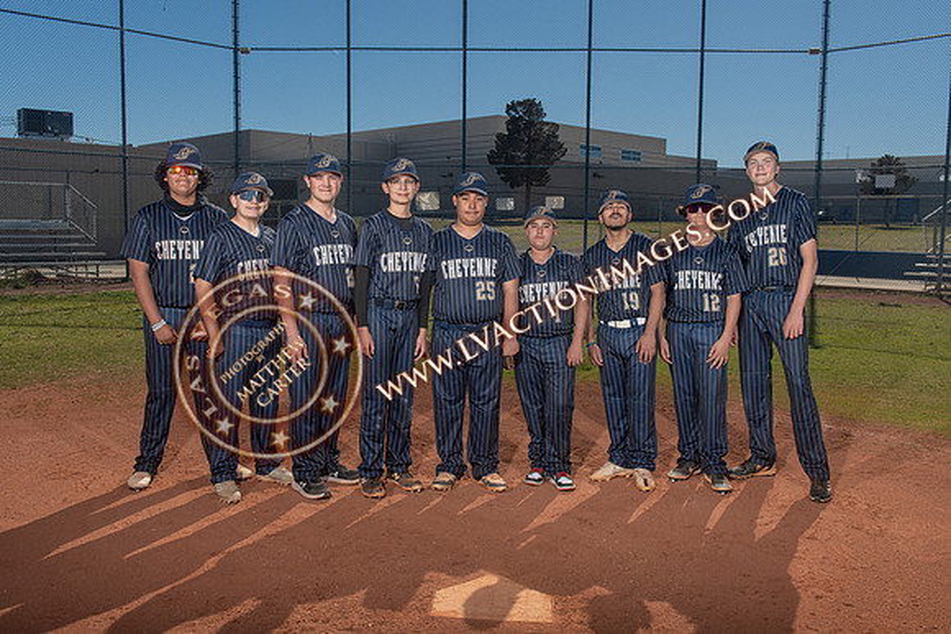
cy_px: 317
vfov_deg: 39.8
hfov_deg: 56.9
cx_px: 477
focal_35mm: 33
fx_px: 877
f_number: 10
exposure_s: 1/250
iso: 320
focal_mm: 32
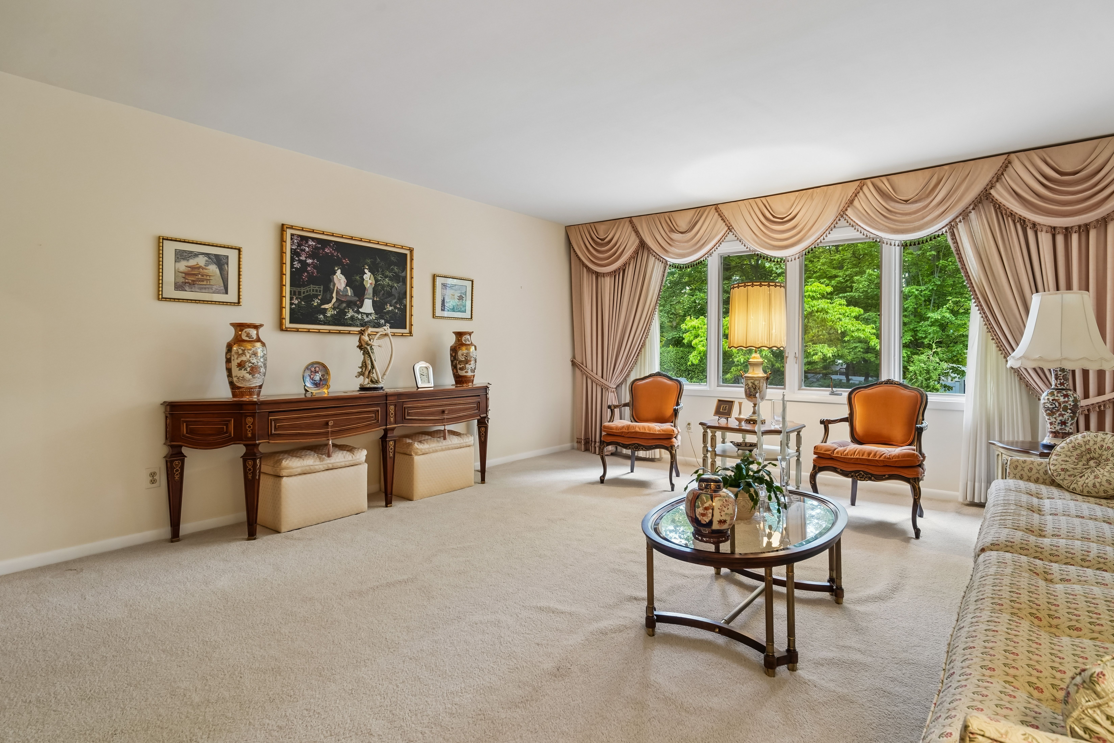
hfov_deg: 93.2
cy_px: 384
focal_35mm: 17
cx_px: 576
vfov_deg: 70.4
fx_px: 526
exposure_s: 1/8
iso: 800
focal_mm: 16
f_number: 8
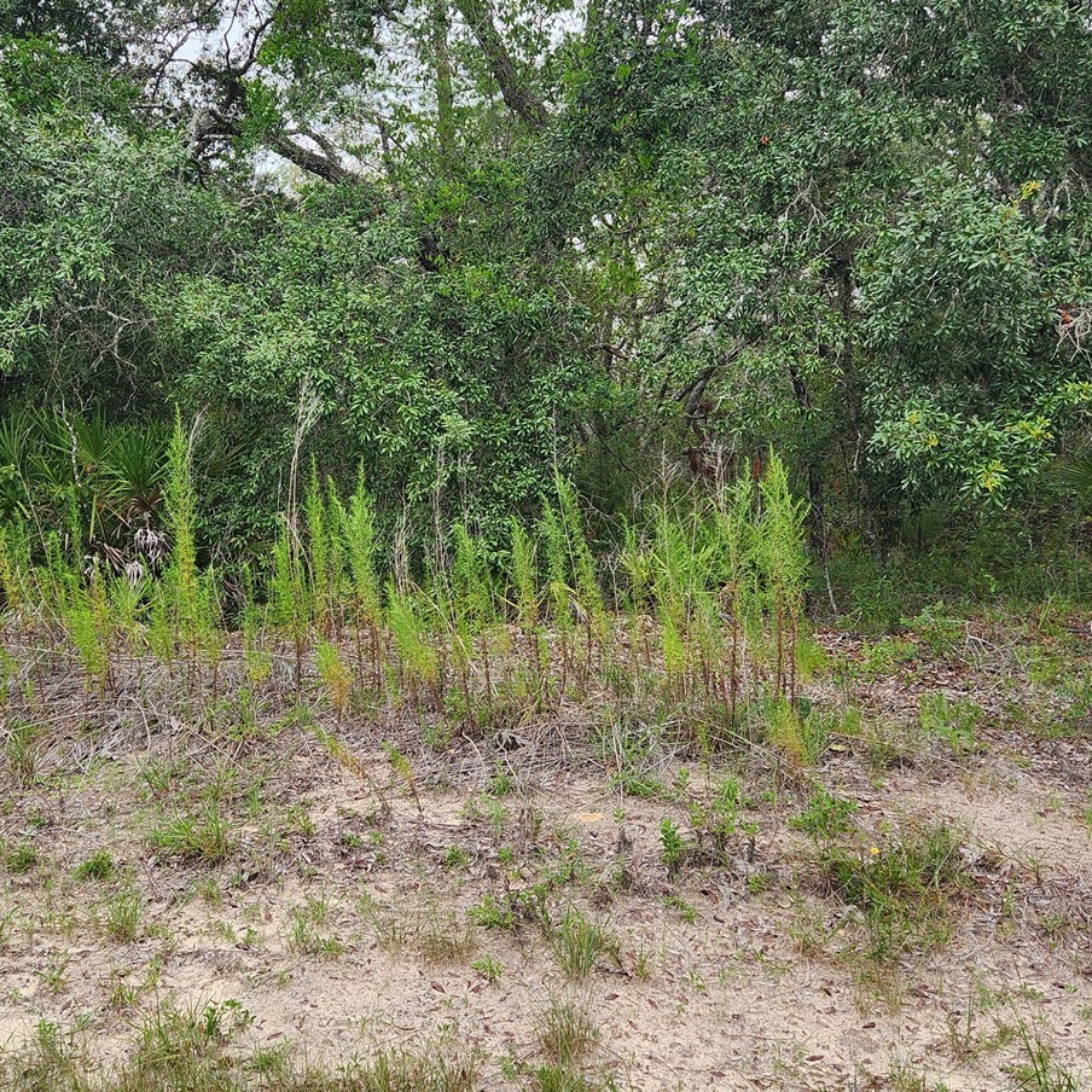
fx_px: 1285
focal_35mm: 36
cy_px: 446
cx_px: 422
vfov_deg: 45.8
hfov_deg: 45.7
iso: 20
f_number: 1.8
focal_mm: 5.4
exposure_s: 1/818
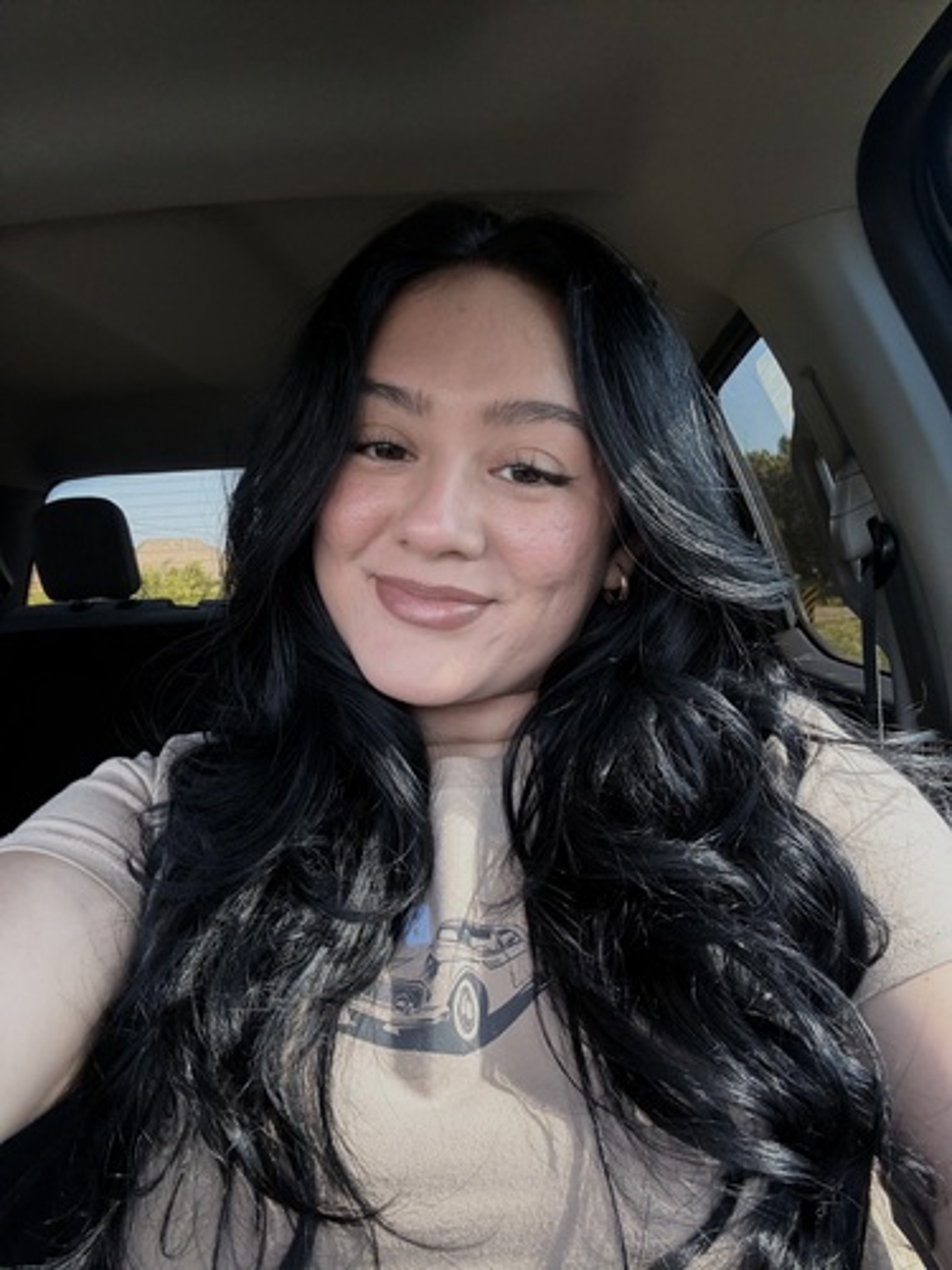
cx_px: 476
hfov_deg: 58.9
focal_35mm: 23
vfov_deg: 73.9
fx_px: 843
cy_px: 635
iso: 80
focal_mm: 2.69
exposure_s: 1/99
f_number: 1.9
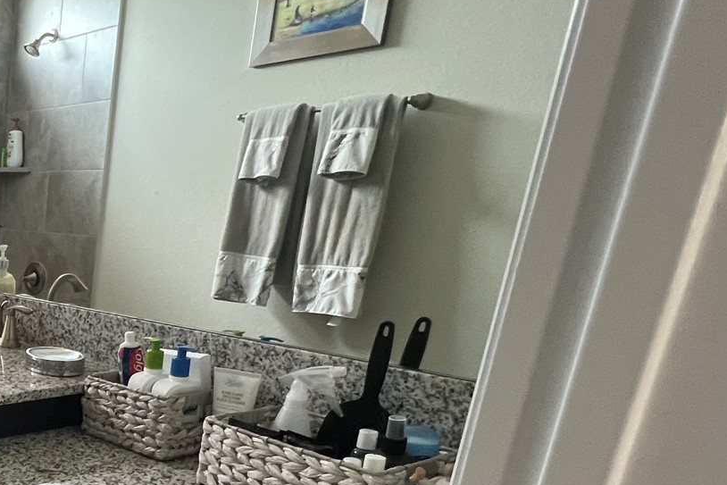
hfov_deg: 42.2
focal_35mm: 34
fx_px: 687
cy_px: 432
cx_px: -96
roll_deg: +0.3
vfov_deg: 36.6
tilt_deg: -17.5
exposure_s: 1/60
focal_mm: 1.57
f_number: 1.8
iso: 250
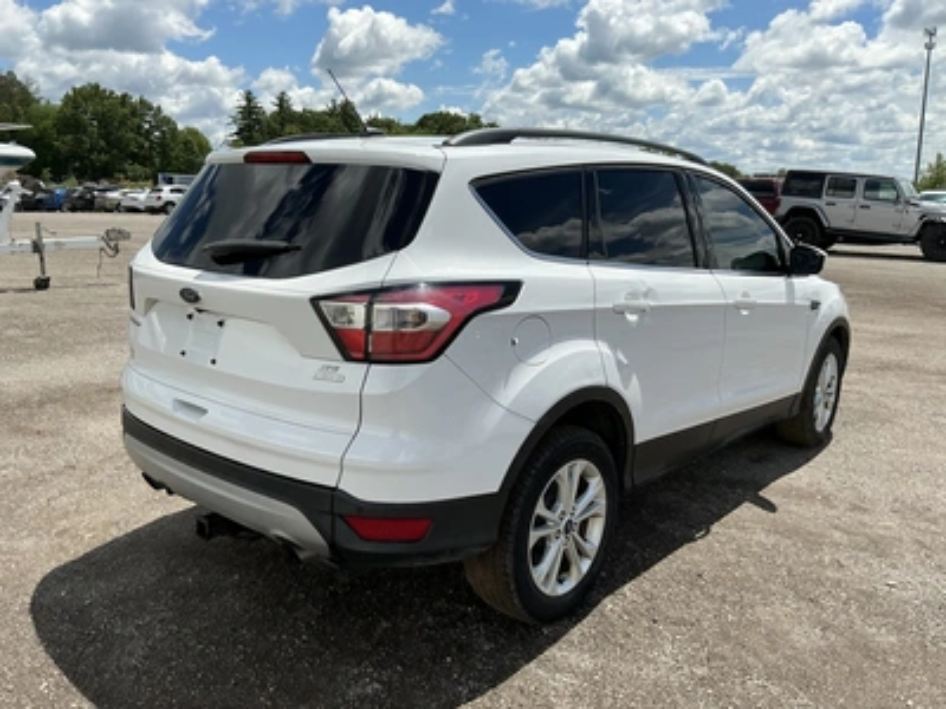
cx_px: 473
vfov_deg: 49.7
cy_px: 354
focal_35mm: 28
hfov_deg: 63.4
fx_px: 765
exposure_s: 1/2667
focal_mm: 3
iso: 25
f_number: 1.8
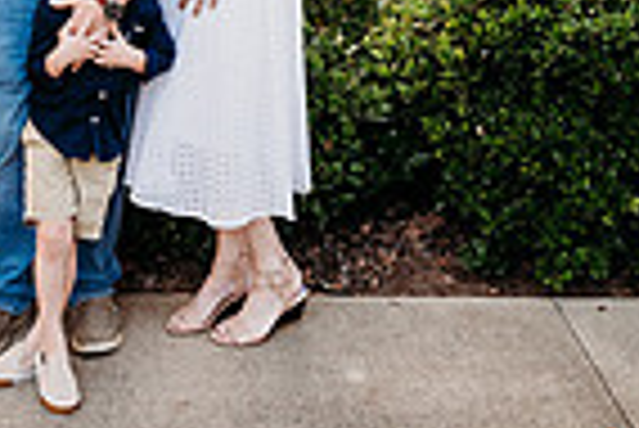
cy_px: -401
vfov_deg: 15.0
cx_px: 189
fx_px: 1350
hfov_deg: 26.4
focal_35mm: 76
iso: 320
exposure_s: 1/200
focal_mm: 24
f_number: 3.2
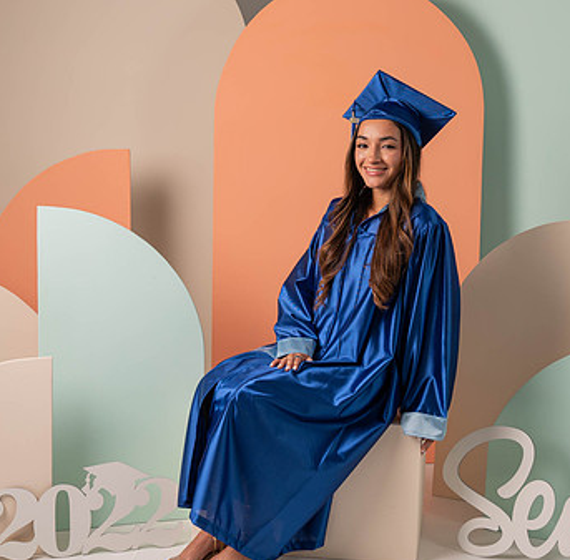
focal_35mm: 51
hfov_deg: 33.3
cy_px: 267
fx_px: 942
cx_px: 390
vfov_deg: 33.1
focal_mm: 29
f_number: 5
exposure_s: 1/125
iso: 200
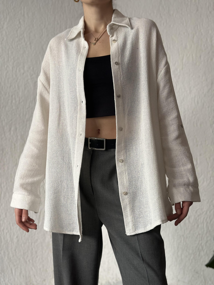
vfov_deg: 39.7
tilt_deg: -1.5
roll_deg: +0.8
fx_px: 396
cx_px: 107
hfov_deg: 30.3
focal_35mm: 48
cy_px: 142
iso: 125
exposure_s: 1/119
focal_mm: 6.86
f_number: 1.78
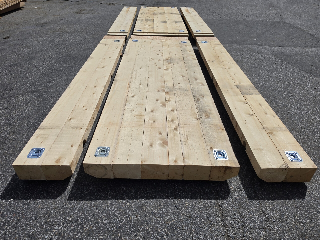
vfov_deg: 58.9
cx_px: 160
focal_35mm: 23
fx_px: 213
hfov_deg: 73.9
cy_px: 120
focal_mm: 6.5
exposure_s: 1/7939
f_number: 1.4
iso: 20
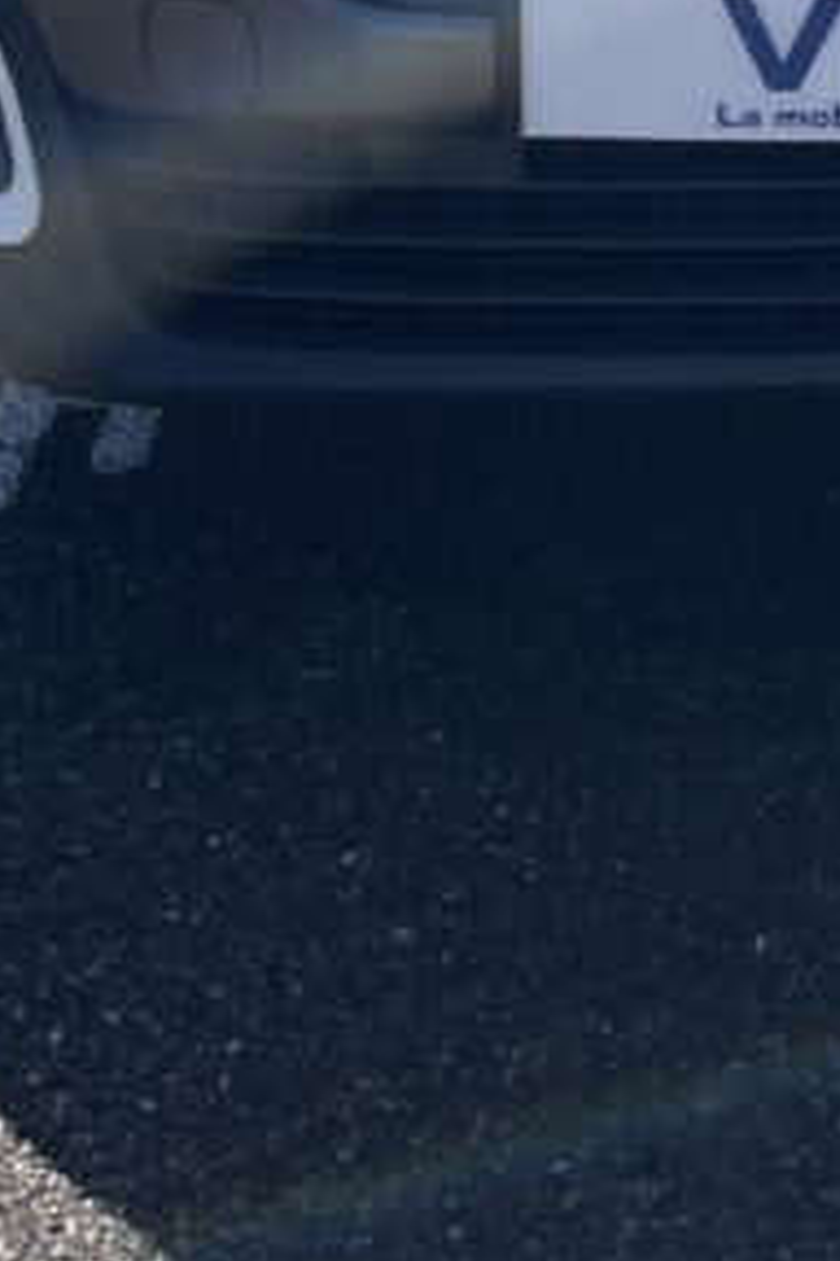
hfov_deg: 13.9
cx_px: 932
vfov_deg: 17.8
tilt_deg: -8.5
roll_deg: +0.2
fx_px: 3360
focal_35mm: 96
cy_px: -893
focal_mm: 4.2
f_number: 1.6
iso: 32
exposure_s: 1/3300
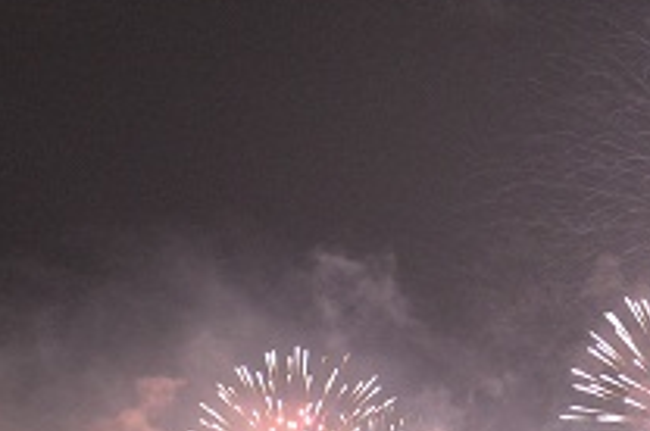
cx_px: 997
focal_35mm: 278
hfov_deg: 7.3
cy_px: 322
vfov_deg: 4.9
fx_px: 5012
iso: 3600
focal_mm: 78
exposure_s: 1/25
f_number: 7.1
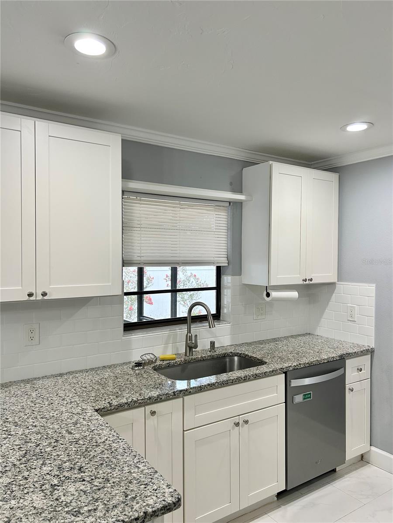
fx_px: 394
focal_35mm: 26
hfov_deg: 53.1
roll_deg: -0.1
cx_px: 196
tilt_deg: -0.4
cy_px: 262
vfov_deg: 67.3
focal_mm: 5.7
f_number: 1.5
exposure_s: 1/120
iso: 125
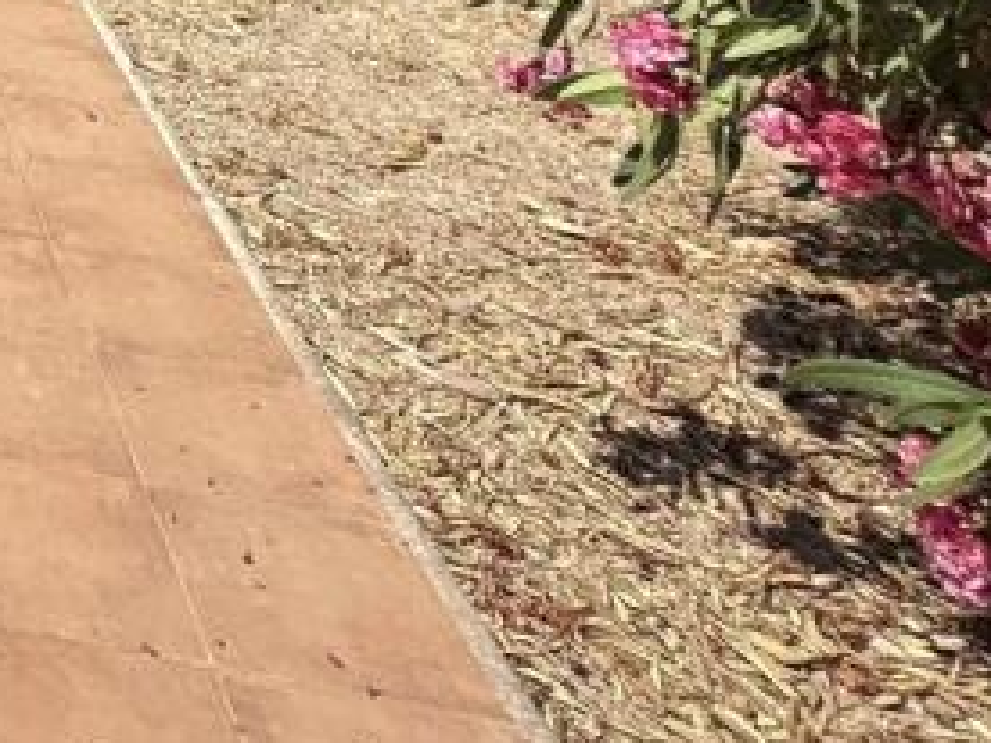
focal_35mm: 52
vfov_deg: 19.9
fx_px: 1489
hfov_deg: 25.0
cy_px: -621
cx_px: -596
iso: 50
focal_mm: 2.22
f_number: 2.2
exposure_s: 1/2410
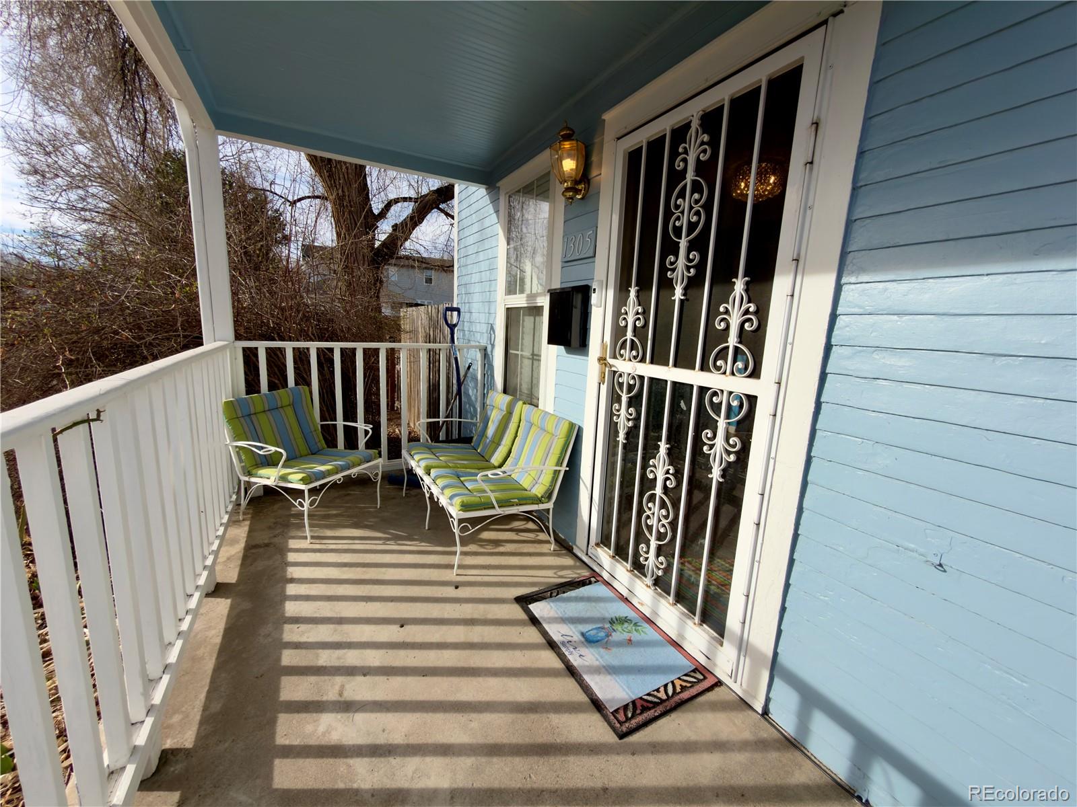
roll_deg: -2.2
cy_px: 404
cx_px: 538
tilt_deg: -10.0
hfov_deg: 102.1
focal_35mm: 14
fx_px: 436
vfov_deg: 85.7
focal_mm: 2.22
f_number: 2.2
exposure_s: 1/787
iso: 16
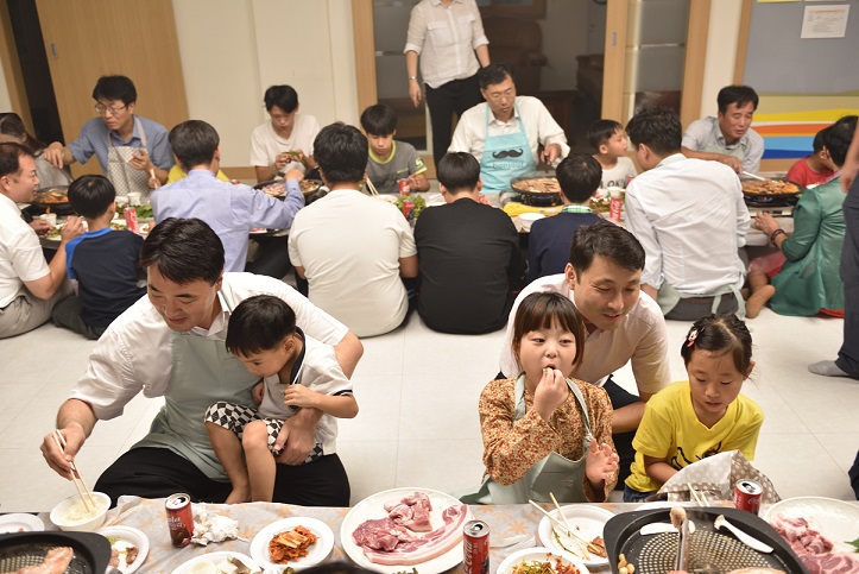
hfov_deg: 55.8
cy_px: 287
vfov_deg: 38.9
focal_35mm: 34
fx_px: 812
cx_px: 430
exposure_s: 1/160
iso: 1000
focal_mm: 34
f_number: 3.2
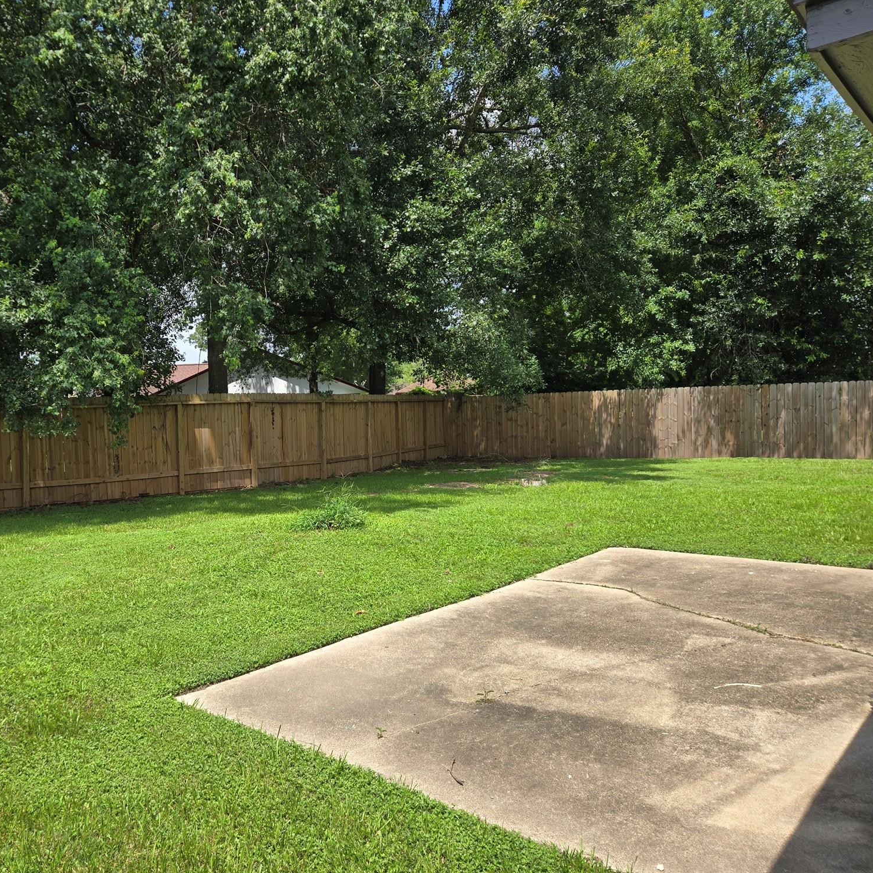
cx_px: 298
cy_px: 441
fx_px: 799
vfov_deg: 57.3
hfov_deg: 56.2
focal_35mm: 28
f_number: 1.8
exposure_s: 1/1093
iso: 25
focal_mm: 5.4
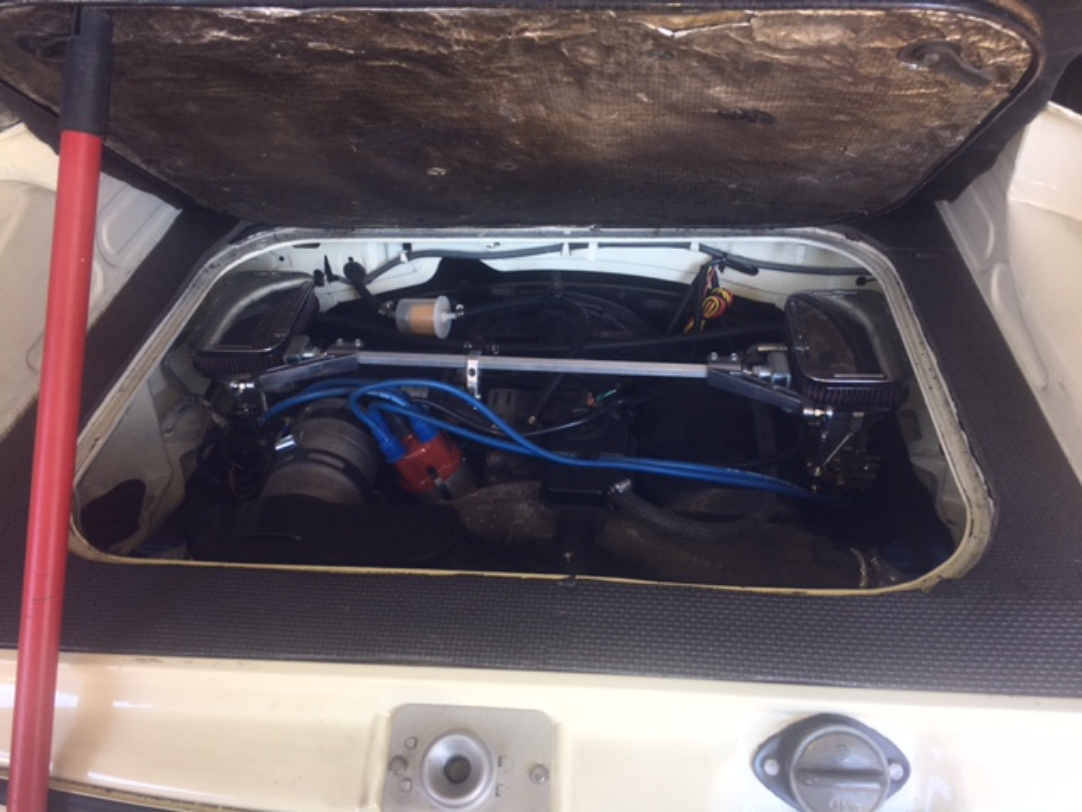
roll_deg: +4.7
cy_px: 406
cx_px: 541
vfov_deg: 48.2
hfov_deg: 61.7
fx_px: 906
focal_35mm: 29
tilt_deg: -40.4
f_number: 2.2
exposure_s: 1/54
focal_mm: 4.15
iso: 25
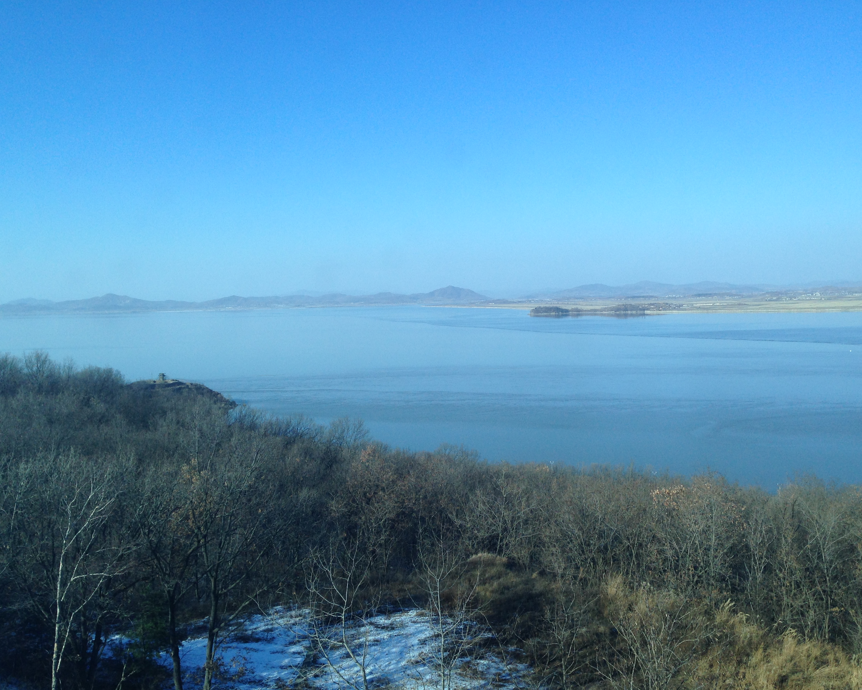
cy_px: 351
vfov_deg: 42.2
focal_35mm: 35
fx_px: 893
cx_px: 446
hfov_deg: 51.5
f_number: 2.4
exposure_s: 1/786
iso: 50
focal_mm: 4.12
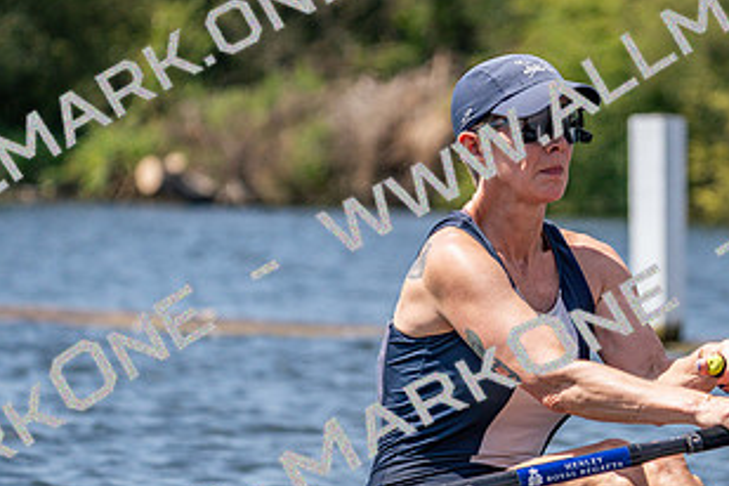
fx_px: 7593
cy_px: 258
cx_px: 609
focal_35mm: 375
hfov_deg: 5.5
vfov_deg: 3.7
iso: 250
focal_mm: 200
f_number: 5.6
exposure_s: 1/2000
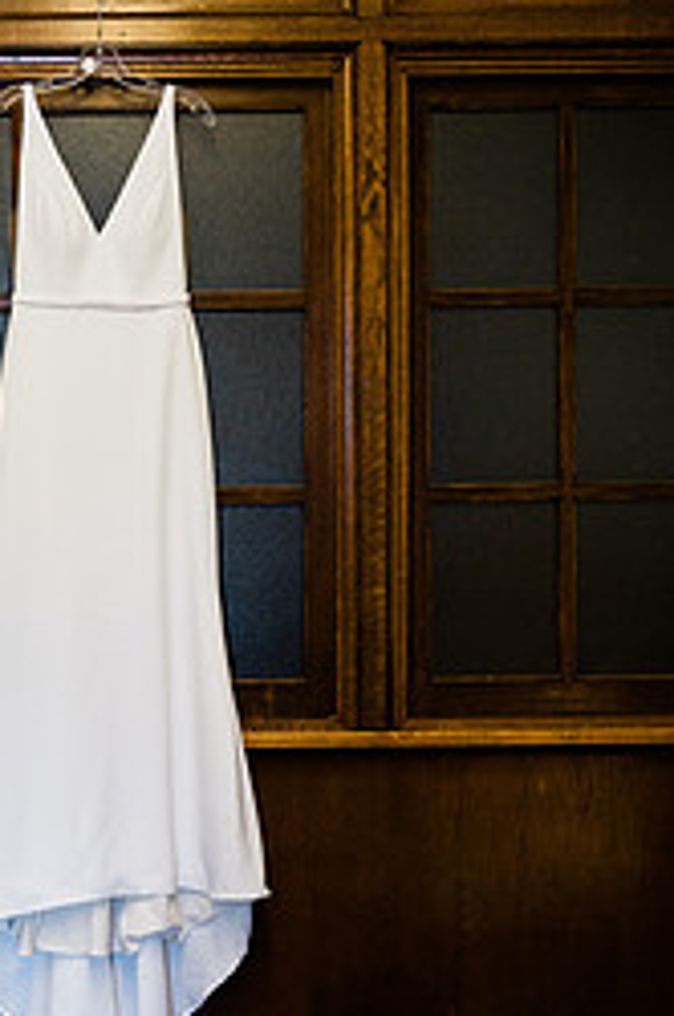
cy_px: 565
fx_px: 1774
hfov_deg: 21.1
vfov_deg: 31.9
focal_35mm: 63
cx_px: 87
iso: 1600
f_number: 4
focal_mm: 35
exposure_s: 1/250
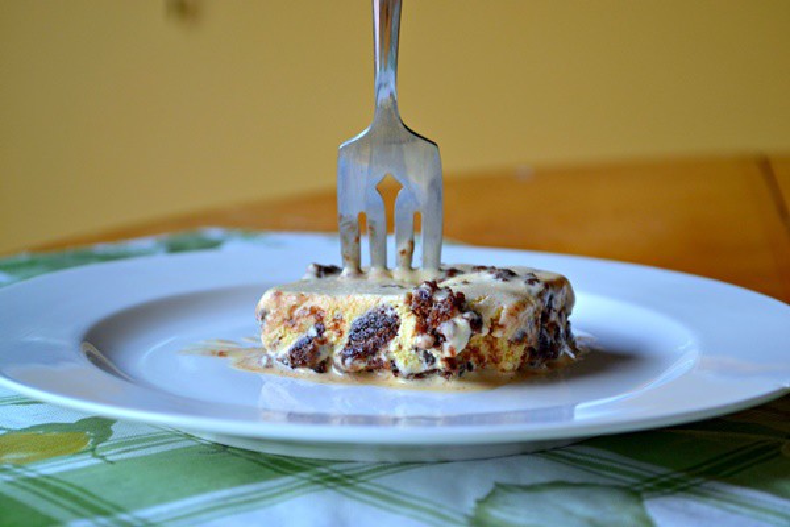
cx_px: 395
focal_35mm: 82
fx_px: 1810
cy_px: 264
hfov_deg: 24.6
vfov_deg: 16.6
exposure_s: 1/80
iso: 400
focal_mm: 55
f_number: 5.6
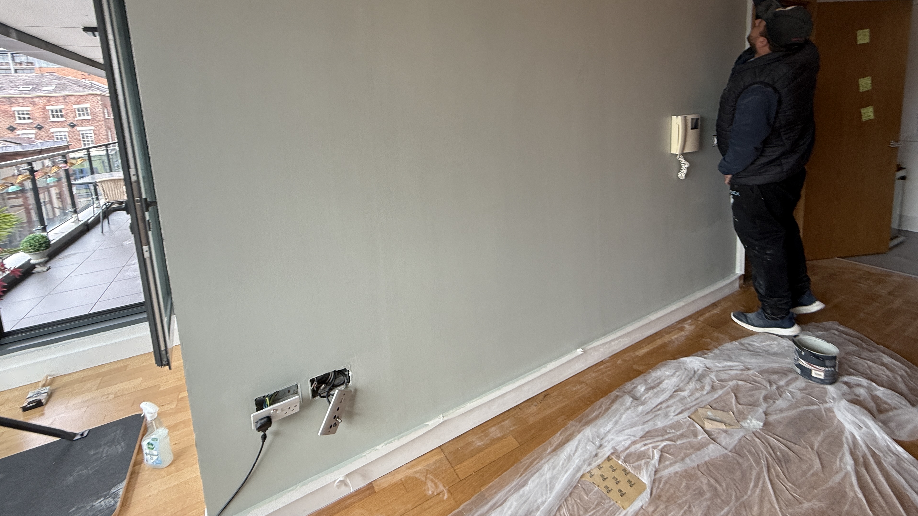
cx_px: 444
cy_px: 158
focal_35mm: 16
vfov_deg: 64.7
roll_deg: +3.2
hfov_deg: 99.3
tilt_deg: -3.6
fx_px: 389
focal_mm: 2.22
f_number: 2.2
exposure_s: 1/99
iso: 100
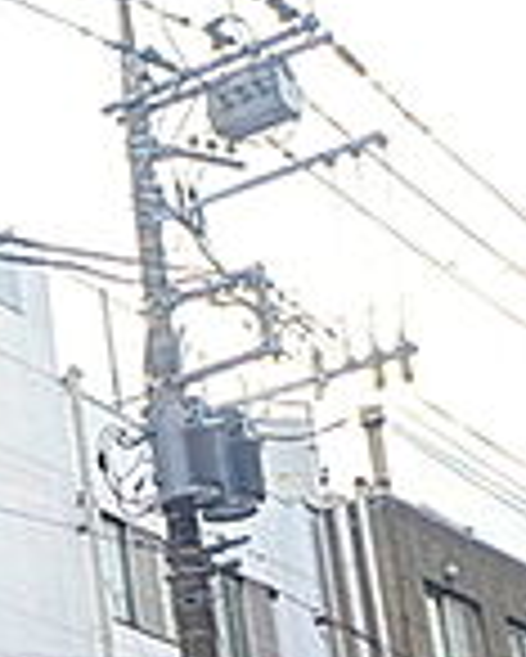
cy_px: 693
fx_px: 1944
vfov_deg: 18.5
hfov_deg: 11.8
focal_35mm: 100
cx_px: -818
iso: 42
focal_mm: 5.43
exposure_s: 1/1340
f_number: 1.89
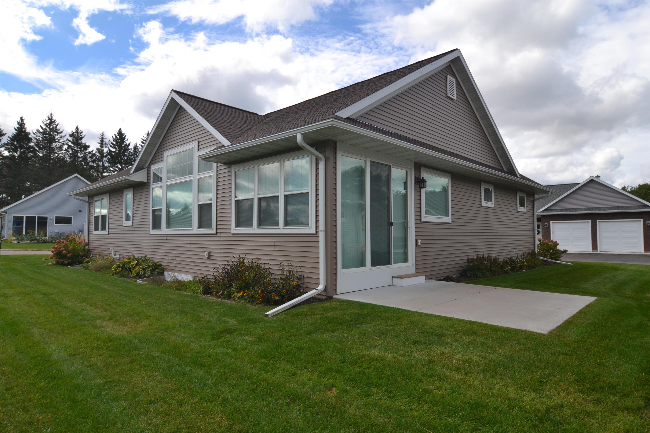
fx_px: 379
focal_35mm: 21
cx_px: 325
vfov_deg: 59.5
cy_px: 216
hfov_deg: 81.2
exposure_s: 1/320
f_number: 9
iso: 100
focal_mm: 14
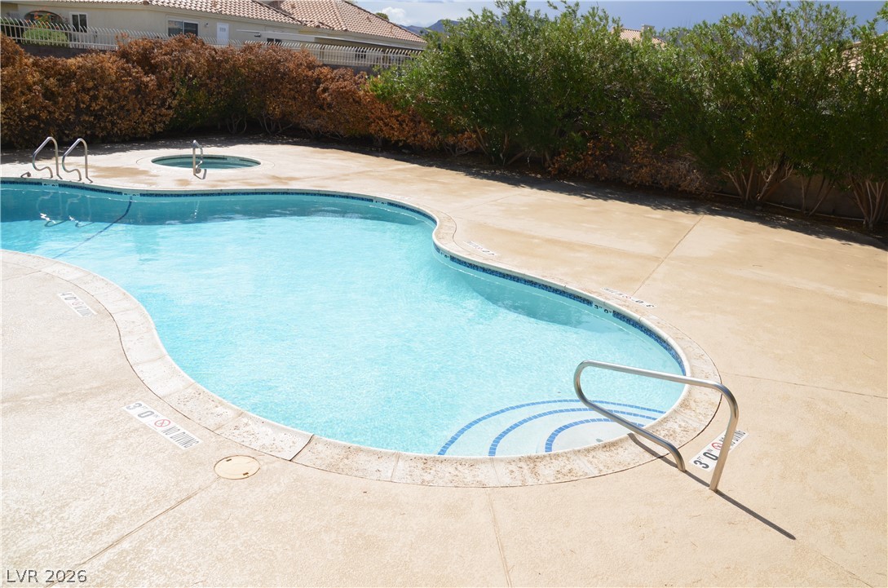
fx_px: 665
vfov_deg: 47.7
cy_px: 294
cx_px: 444
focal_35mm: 27
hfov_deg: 67.5
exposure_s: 1/320
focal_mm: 18
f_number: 9
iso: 100
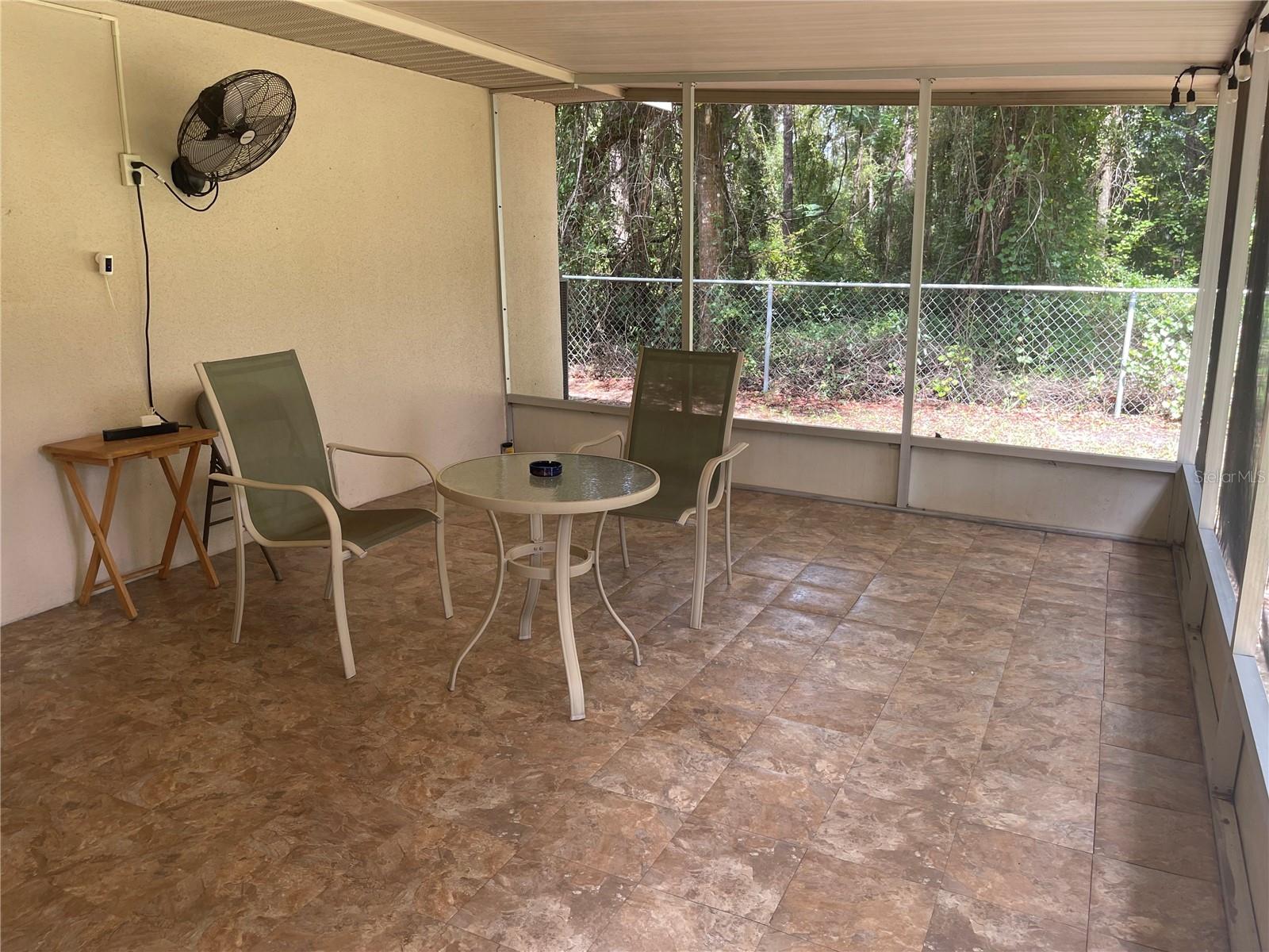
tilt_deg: -14.2
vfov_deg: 54.9
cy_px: 476
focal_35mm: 25
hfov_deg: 69.4
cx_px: 634
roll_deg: +0.2
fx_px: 916
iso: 64
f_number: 1.6
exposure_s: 1/121
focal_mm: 5.1
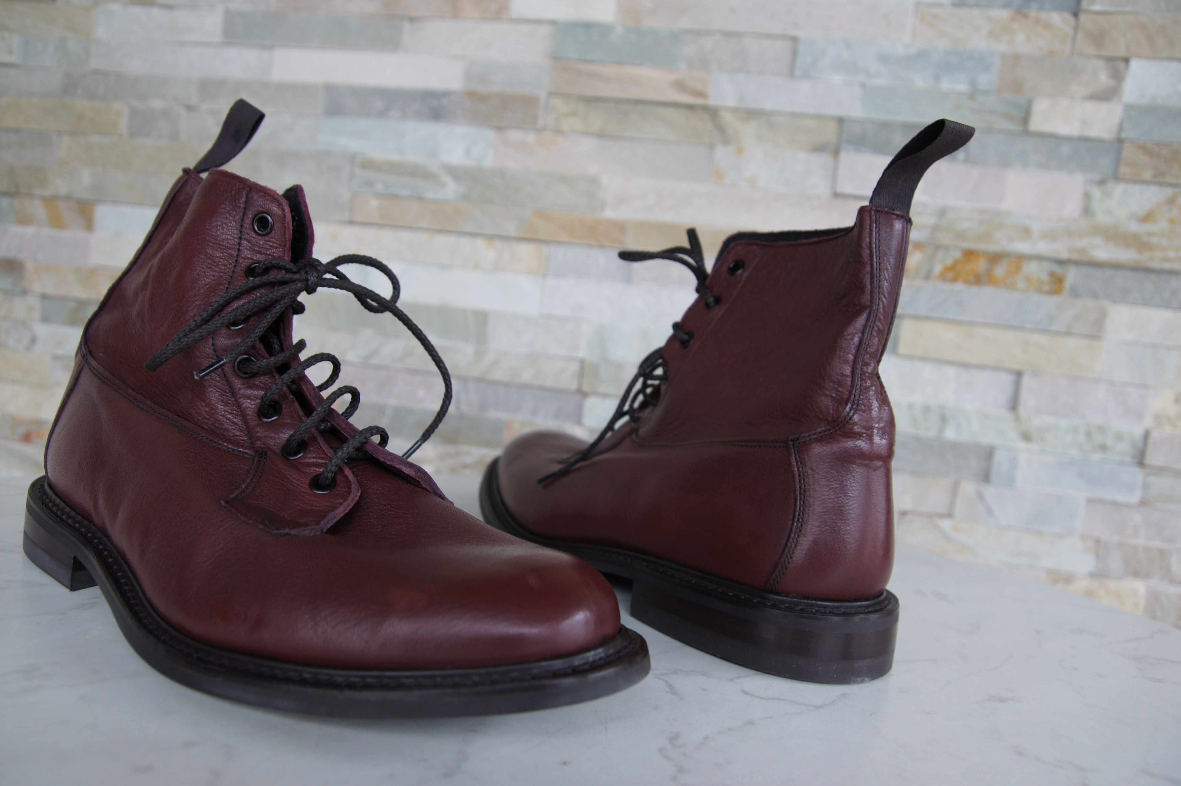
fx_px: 836
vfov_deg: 50.4
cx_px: 590
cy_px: 393
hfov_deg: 70.5
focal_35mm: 26
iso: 200
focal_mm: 17
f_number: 4
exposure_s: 1/40
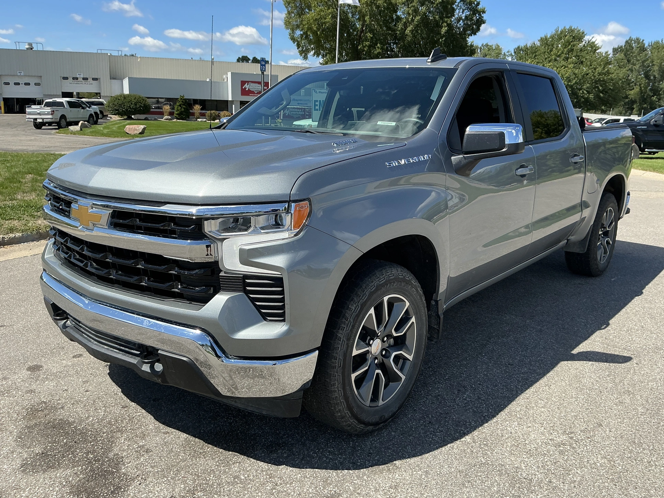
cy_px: 243
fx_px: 556
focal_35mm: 29
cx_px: 341
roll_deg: -2.2
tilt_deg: -13.4
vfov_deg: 48.2
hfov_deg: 61.7
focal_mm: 3
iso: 25
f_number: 1.8
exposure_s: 1/1377
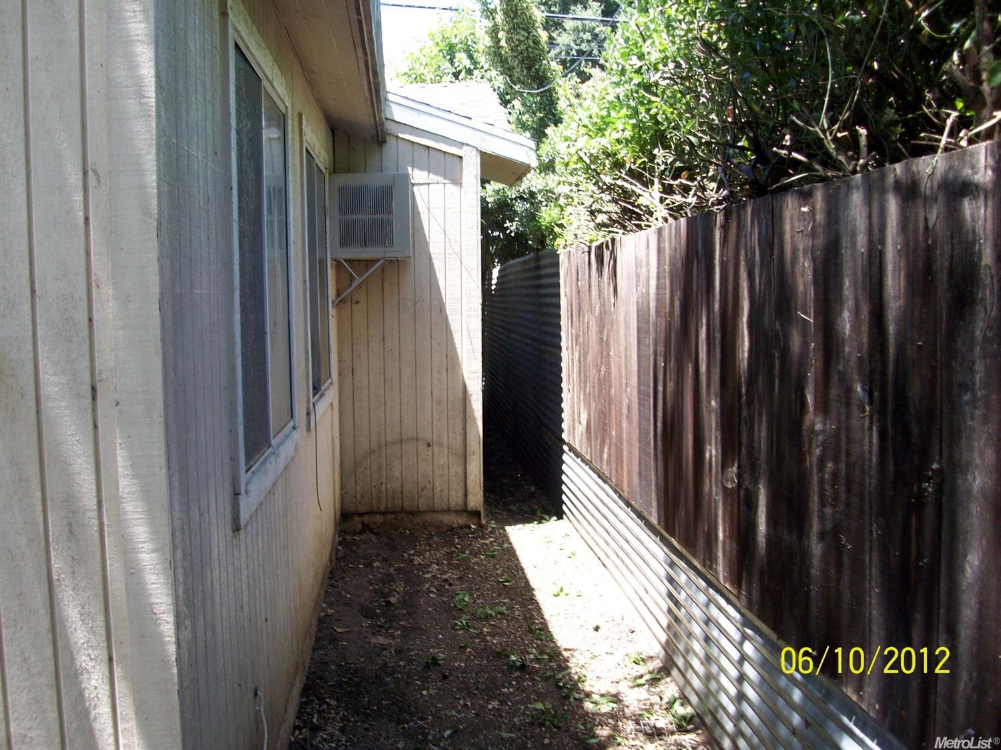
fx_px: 983
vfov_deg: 41.8
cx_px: 500
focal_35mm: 34
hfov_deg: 54.0
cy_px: 375
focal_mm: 5.7
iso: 64
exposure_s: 1/94.7
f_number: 2.8
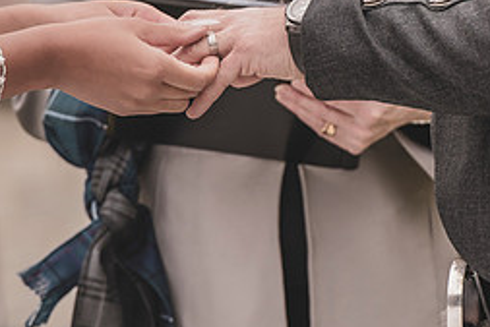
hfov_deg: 3.3
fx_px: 8525
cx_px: 253
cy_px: 56
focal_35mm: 626
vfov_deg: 2.2
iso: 250
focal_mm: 200
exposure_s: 1/320
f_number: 5.6
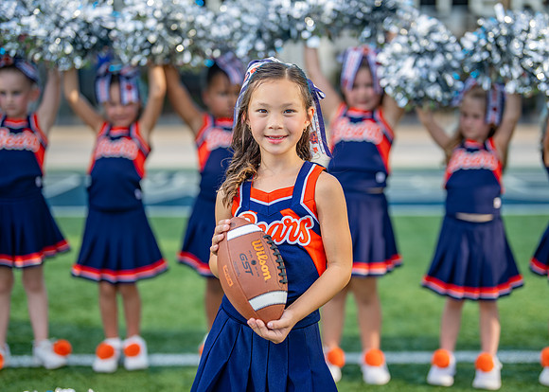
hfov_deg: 35.6
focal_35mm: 55
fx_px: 853
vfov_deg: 25.9
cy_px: 188
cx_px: 297
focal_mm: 50
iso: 160
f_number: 1.4
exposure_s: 1/2000
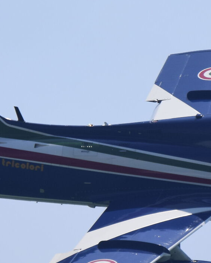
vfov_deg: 0.7
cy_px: 118
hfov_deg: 0.5
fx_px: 22478
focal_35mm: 2879
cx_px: 105
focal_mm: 600
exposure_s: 1/2000
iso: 320
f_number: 8
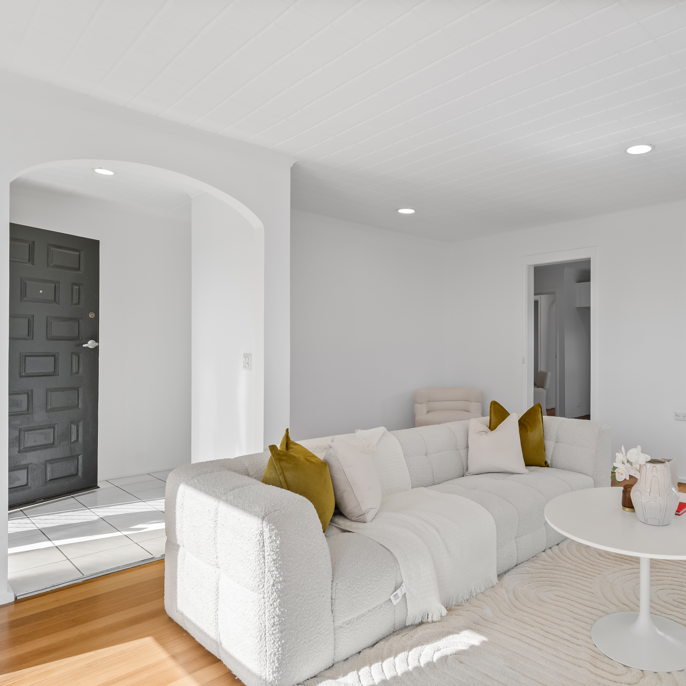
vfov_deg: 67.3
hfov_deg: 64.5
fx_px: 516
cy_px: 343
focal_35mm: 23
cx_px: 487
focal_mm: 18
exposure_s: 1/80
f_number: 8
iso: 400
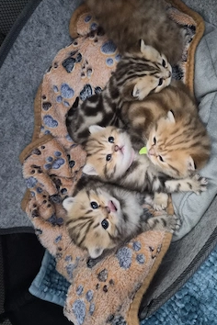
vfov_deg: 67.4
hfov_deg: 47.7
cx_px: 126
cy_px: 157
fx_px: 244
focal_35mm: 27
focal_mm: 5.4
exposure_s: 1/50
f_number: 1.8
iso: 1250
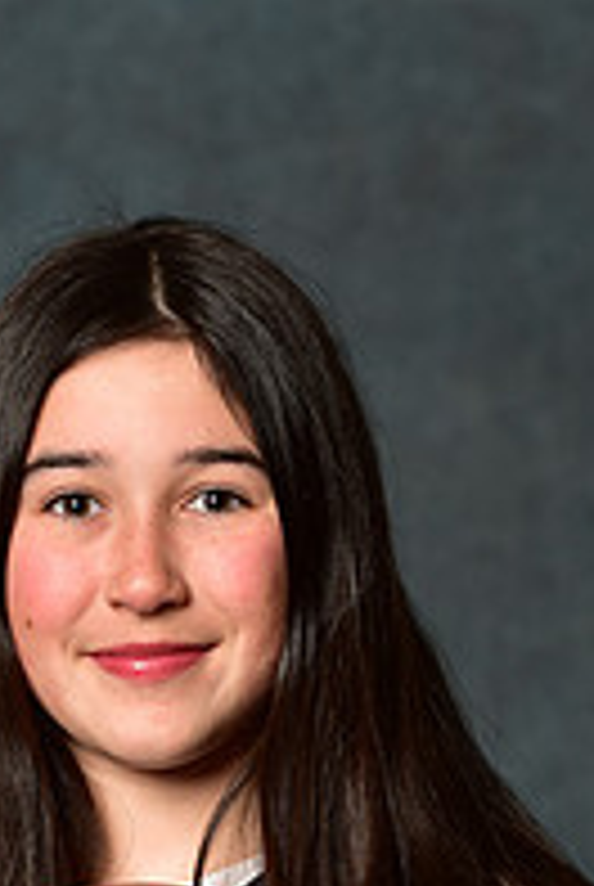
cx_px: 191
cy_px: 1012
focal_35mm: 426
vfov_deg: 4.8
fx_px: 10506
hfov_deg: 3.2
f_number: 4.5
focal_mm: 145
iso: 200
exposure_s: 1/200
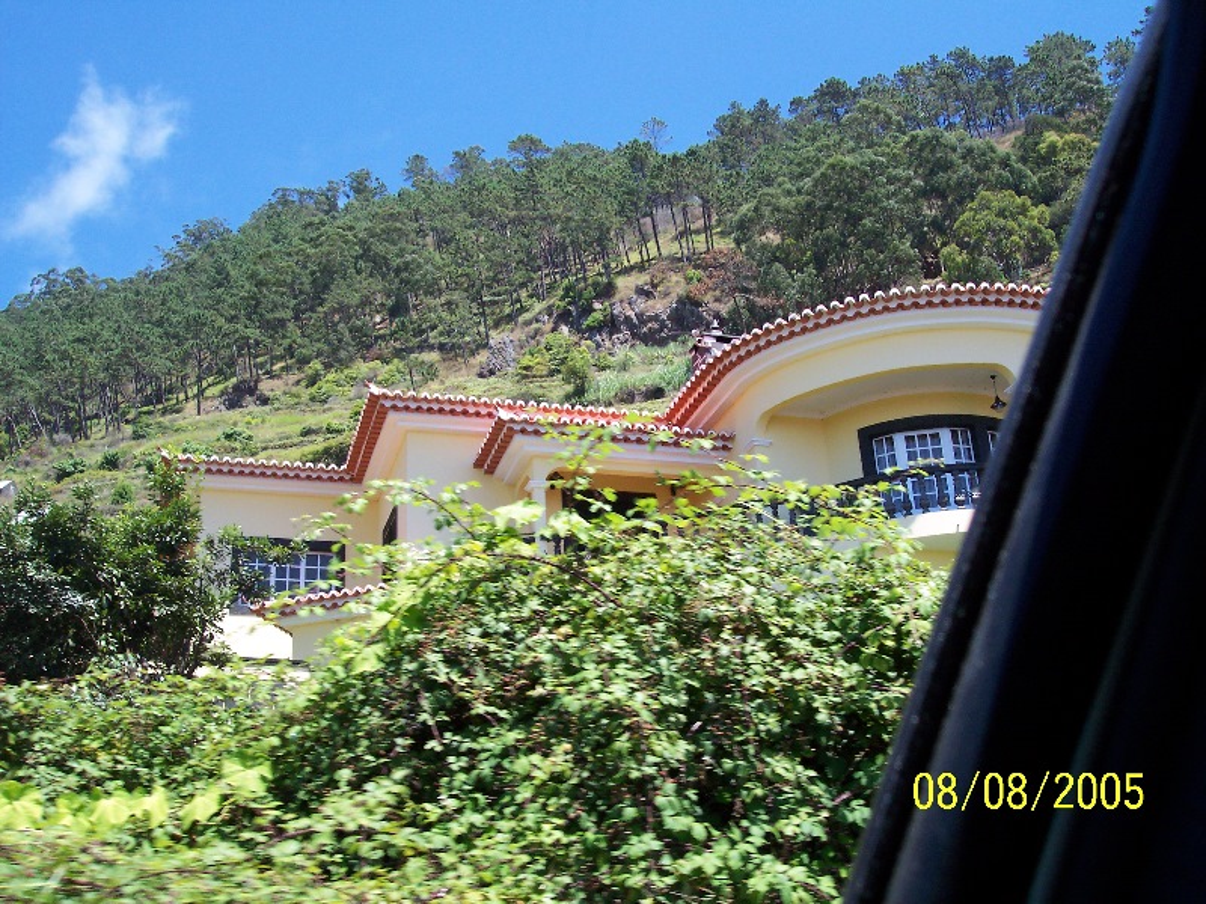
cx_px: 603
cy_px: 452
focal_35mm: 38
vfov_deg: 37.7
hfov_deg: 49.0
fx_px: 1324
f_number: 4.8
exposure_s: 1/350
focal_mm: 8
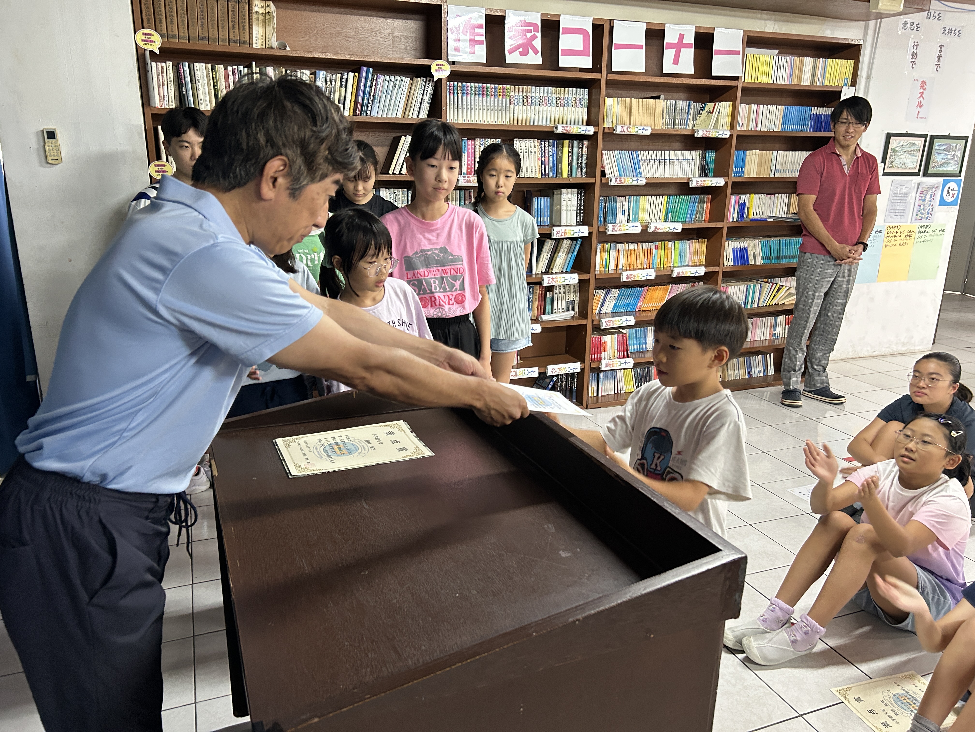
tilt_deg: -15.9
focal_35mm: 26
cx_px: 488
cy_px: 366
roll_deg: -0.8
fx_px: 732
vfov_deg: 53.1
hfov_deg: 67.3
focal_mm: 5.7
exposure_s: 1/50
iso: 320
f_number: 1.5
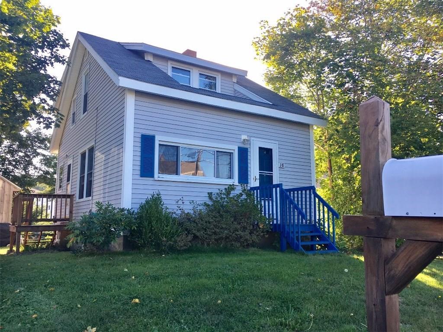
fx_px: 371
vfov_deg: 48.2
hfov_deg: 61.7
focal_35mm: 29
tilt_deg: +7.7
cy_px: 166
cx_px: 222
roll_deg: -0.3
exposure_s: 1/287
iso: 25
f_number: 2.2
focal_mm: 4.15
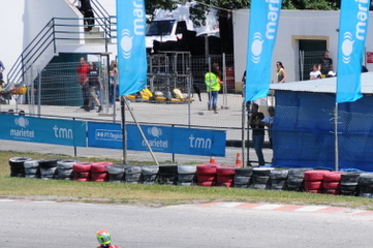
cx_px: 372
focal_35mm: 340
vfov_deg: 4.0
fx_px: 3520
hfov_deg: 6.0
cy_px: 350
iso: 400
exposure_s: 1/2500
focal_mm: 80
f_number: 5
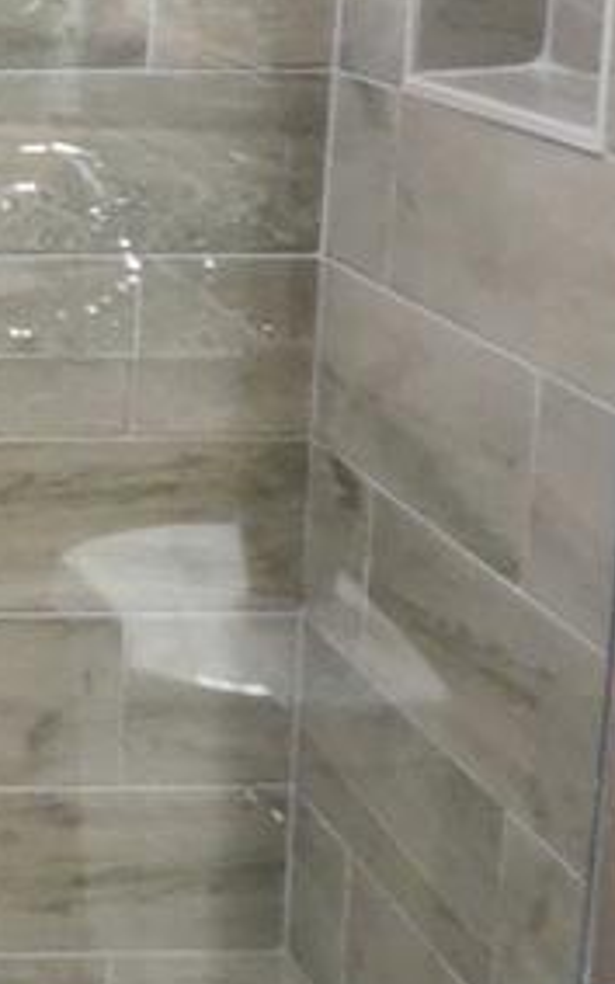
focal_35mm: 92
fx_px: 2466
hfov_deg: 13.0
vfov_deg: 22.5
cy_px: 362
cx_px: -466
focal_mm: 8
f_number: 5
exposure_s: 1/60
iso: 2500
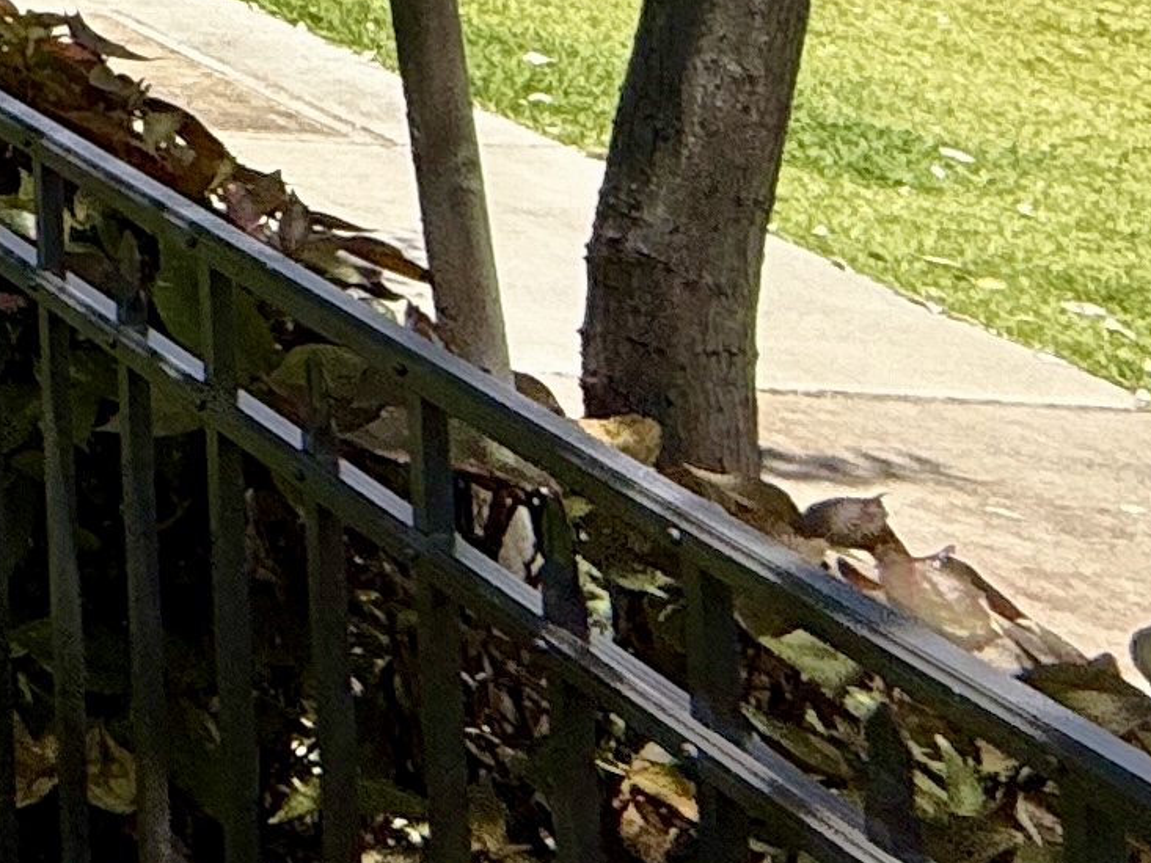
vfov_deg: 15.7
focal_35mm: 77
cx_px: -1891
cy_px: -785
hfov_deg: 13.5
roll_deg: +1.2
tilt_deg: +2.4
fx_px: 2561
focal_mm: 2.22
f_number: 2.2
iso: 50
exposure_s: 1/1613
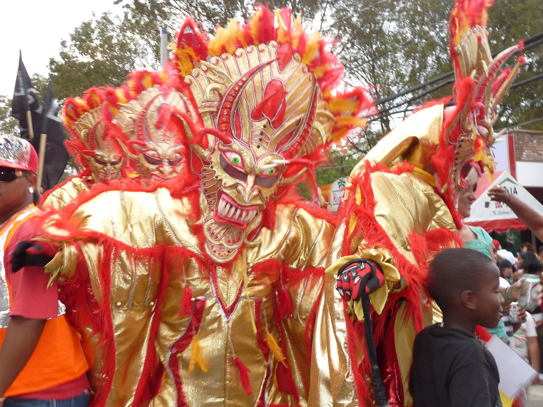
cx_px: 272
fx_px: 643
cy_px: 204
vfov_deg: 35.1
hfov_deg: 45.8
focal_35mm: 41
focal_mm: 5
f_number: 2.8
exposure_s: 1/30
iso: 100
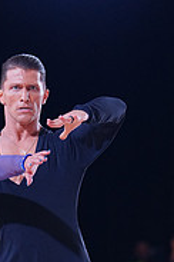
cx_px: 5
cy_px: 335
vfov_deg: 5.3
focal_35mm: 386
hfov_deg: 3.6
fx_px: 2798
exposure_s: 1/500
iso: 1250
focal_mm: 122
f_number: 2.8
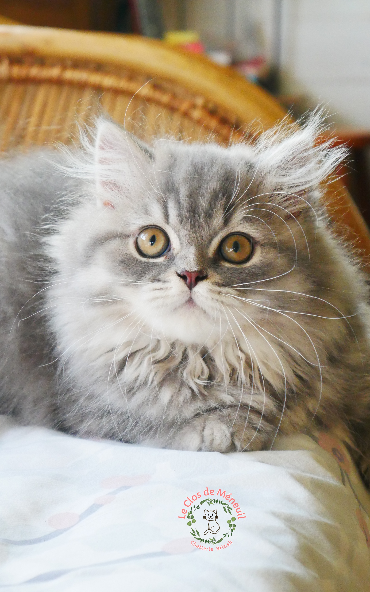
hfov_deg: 15.4
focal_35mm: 85
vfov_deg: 24.4
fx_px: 1372
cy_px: 296
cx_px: 209
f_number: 6.3
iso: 3200
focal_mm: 40
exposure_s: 1/200
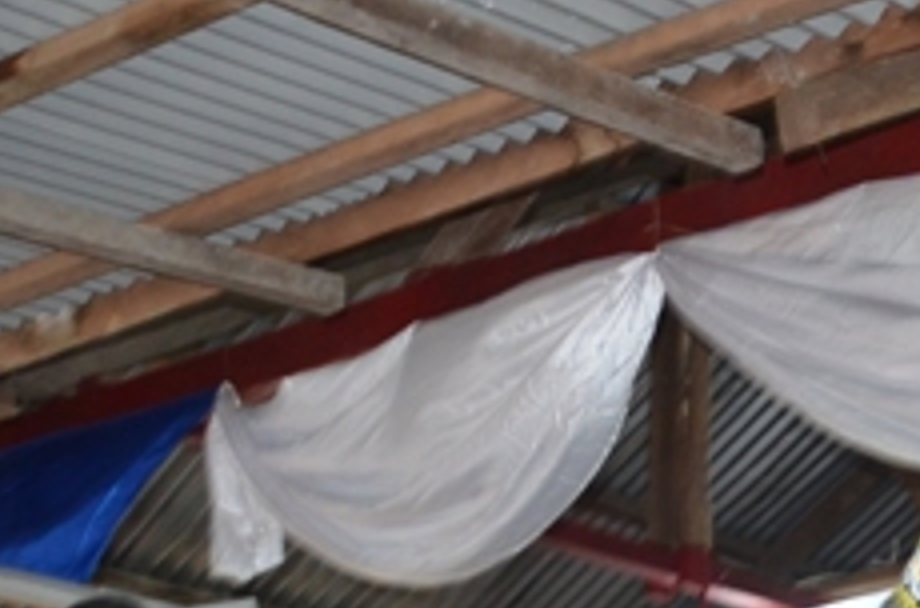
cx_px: 1332
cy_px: 936
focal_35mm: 94
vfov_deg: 13.5
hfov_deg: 19.3
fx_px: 2396
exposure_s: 1/60
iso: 800
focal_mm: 18
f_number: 3.5
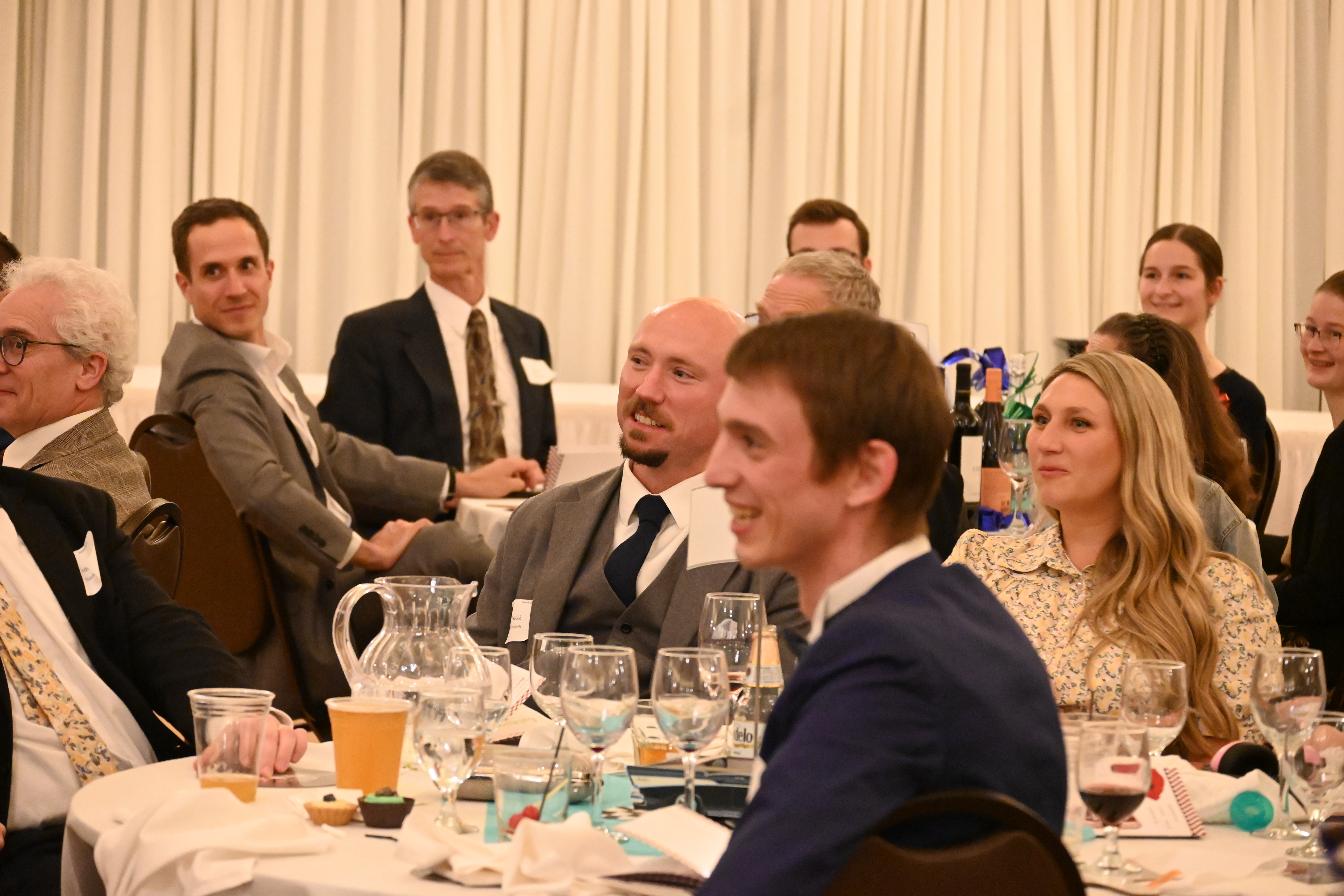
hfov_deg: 13.7
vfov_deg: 9.1
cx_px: 672
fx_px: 5600
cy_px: 448
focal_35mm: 150
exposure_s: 1/50
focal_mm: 100
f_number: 5
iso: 6400
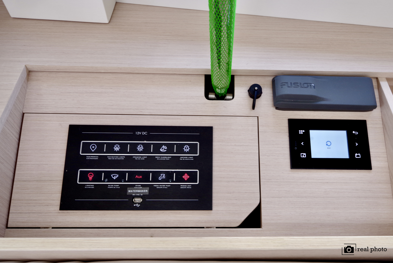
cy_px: 132
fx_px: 284
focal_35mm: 26
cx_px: 196
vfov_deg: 49.6
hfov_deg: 69.4
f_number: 11
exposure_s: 1/13
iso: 800
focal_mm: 26
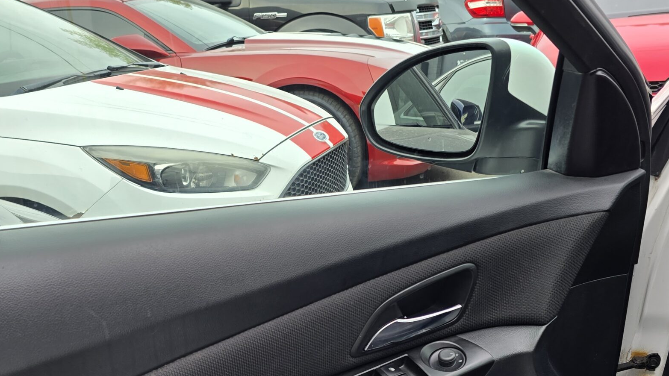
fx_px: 727
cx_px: 269
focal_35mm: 41
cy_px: 385
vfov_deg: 27.2
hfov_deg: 49.1
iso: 25
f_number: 1.7
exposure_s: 1/180
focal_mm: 6.3
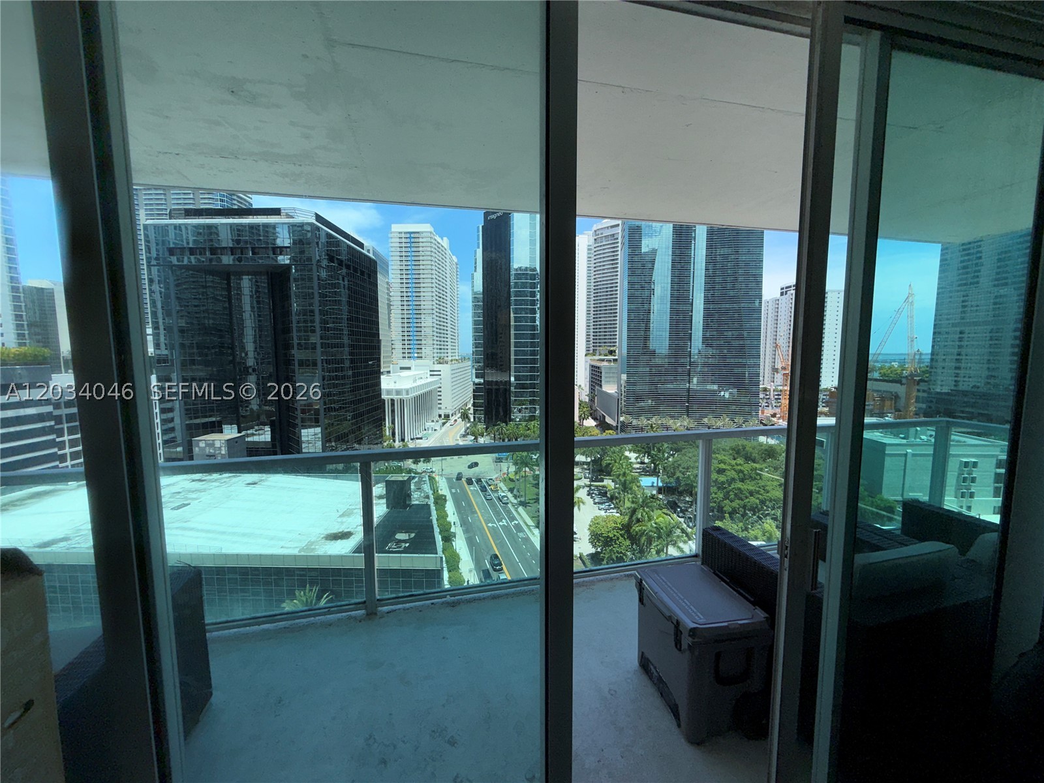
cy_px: 392
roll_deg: -1.3
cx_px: 522
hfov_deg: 102.1
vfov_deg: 85.7
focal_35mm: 14
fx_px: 422
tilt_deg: -4.0
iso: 16
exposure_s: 1/1145
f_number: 2.2
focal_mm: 2.22
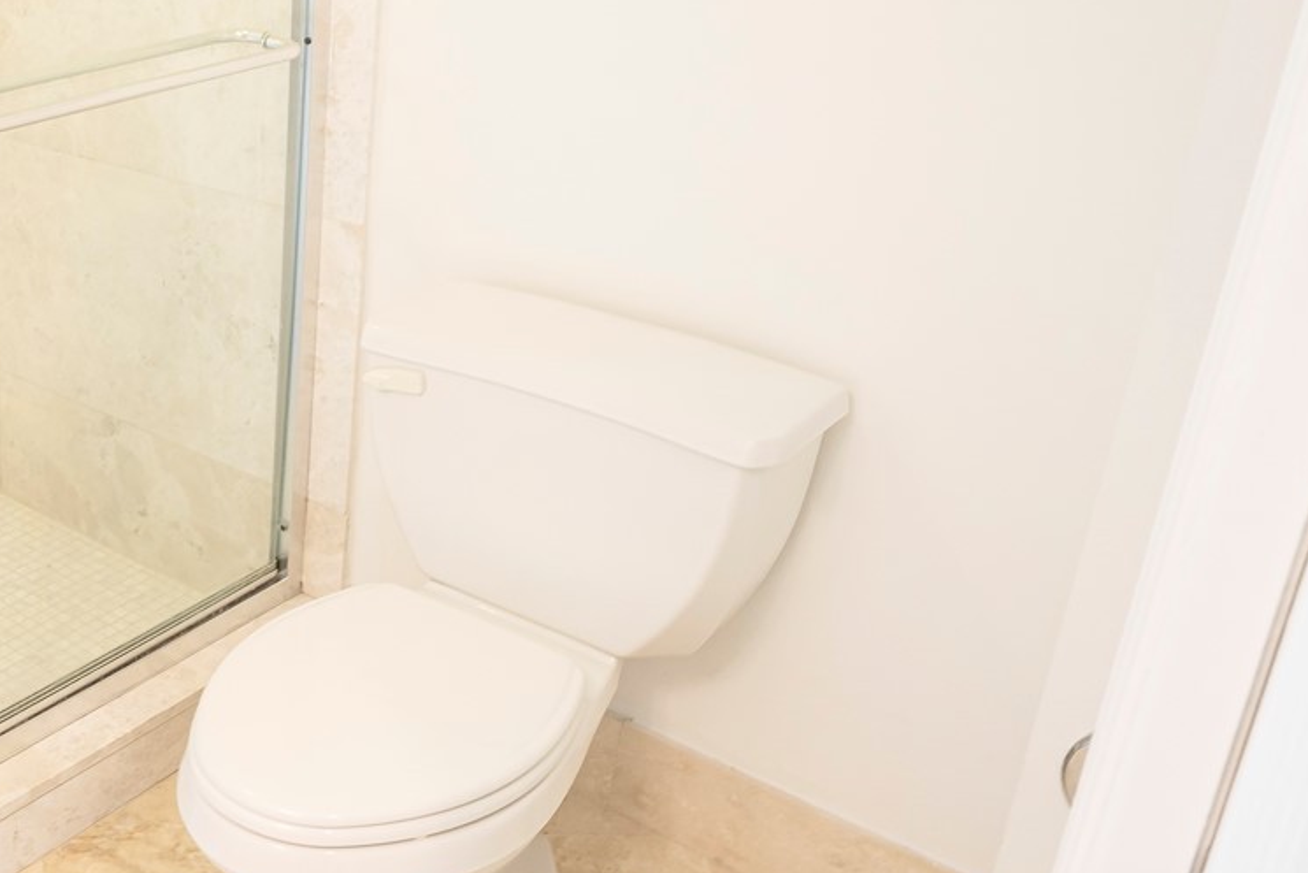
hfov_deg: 39.8
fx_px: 1490
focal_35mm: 41
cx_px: -83
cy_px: 310
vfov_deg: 32.4
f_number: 6.3
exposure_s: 1/13
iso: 500
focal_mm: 18
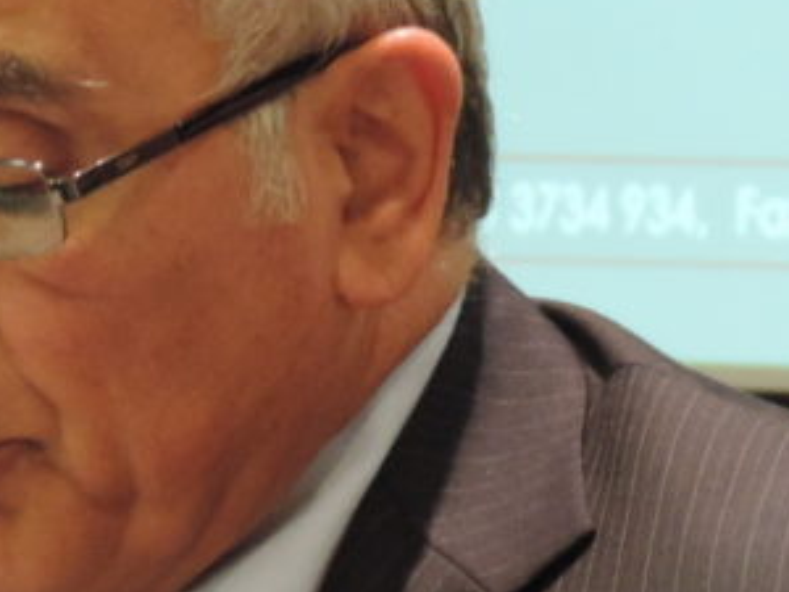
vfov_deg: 2.4
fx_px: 14382
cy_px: 534
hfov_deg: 3.1
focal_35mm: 631
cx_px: 318
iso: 800
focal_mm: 33
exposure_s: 1/25
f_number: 4.6
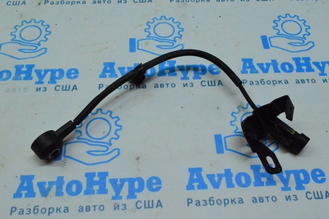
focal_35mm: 42
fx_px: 383
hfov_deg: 46.5
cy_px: 110
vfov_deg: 31.8
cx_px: 164
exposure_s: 1/50
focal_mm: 28
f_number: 29
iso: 5000
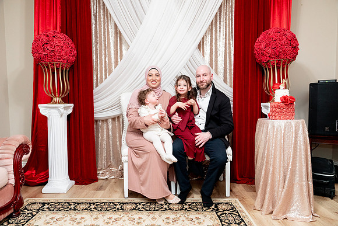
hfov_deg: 71.5
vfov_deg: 51.3
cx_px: 169
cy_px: 113
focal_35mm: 25
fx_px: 235
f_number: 2.8
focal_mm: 25
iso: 3200
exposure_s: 1/160
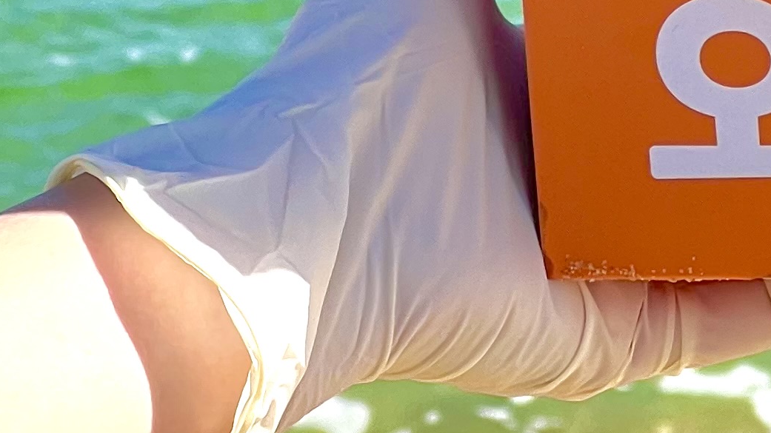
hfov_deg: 6.6
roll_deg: +0.3
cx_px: 1116
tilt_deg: -6.7
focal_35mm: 325
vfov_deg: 3.7
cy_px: -616
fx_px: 6643
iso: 32
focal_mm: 9
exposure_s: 1/821
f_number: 2.8
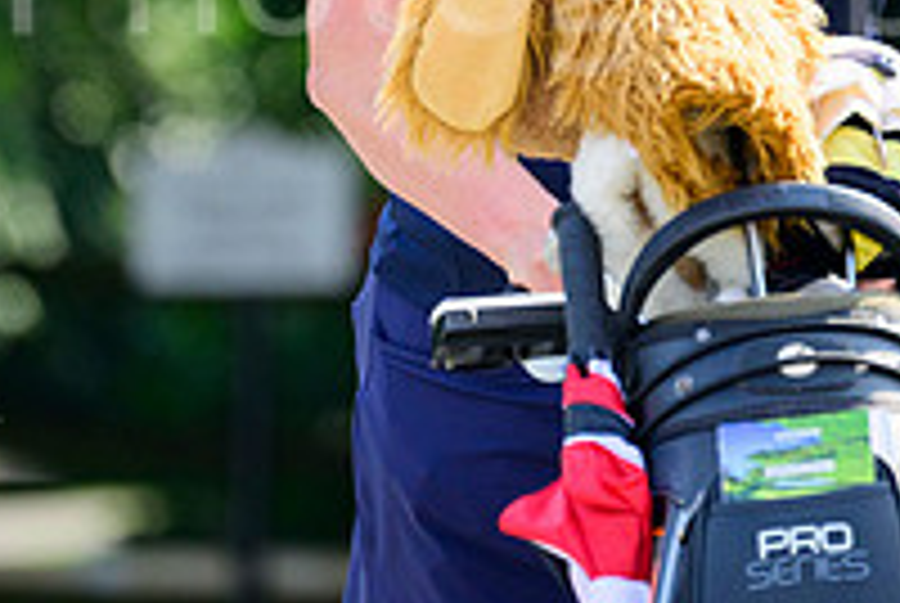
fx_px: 22483
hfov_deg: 2.3
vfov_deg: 1.5
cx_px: 594
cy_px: -250
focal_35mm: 898
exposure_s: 1/1600
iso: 1000
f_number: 5.3
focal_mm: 310
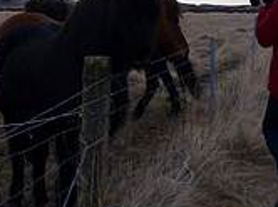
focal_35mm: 98
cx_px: 47
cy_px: -21
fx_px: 786
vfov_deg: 14.7
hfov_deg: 19.8
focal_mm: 4.9
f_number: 3.3
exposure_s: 1/60
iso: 400
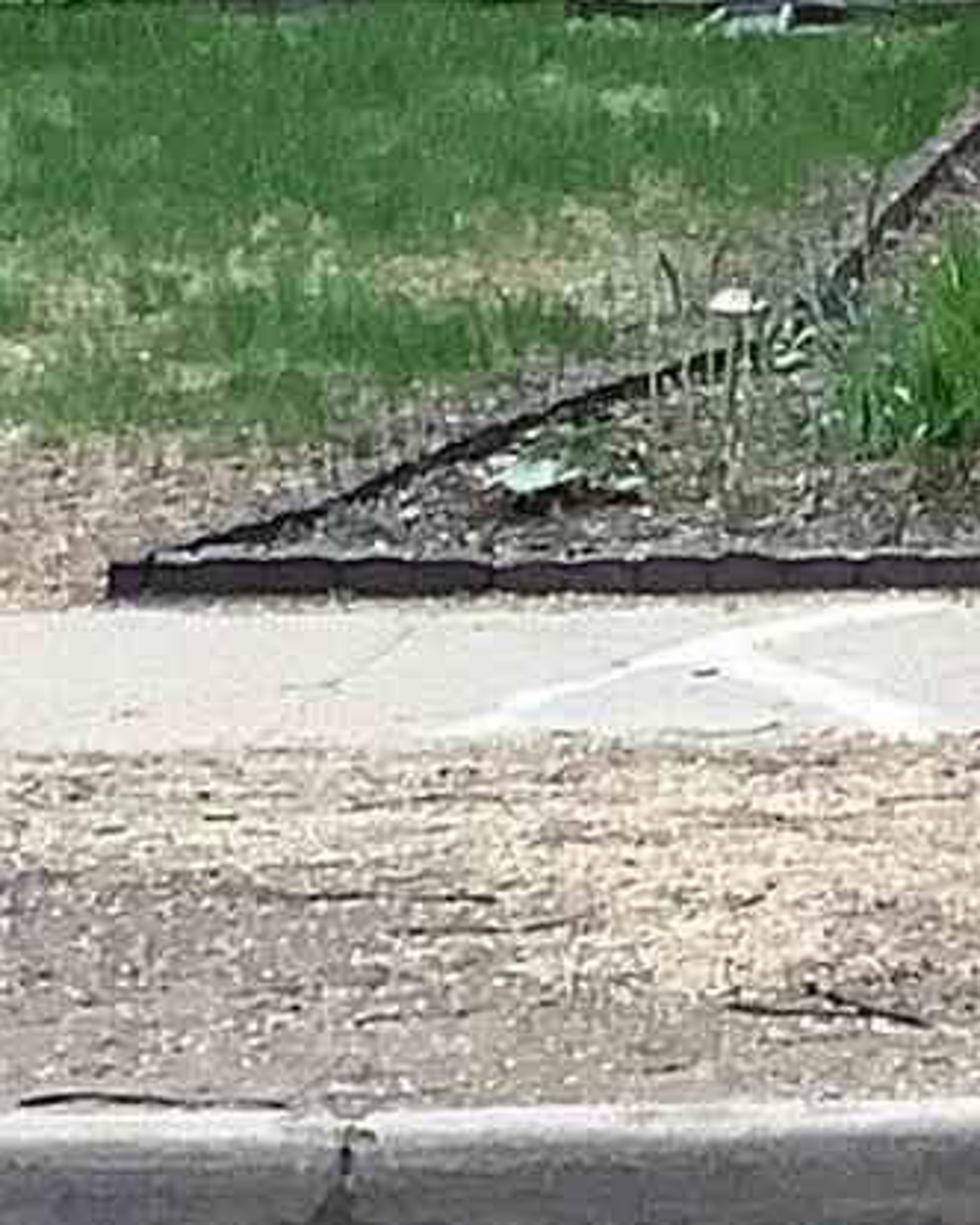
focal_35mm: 224
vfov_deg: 8.4
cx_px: 2406
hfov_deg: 6.5
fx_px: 8121
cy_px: -762
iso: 80
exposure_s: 1/120
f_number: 2.4
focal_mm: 3.3
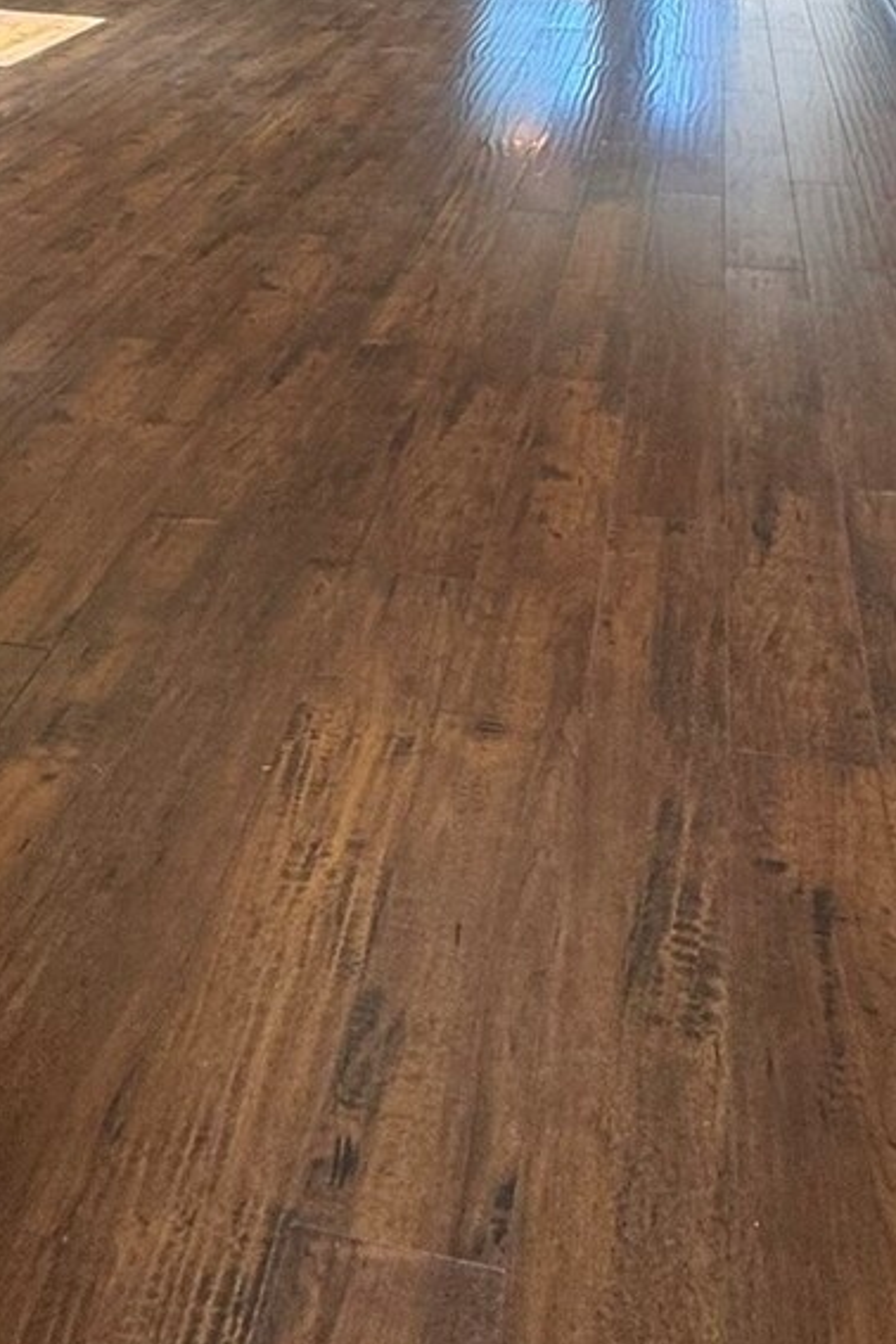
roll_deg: -0.8
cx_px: 436
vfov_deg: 43.9
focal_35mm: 37
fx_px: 1381
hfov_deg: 35.9
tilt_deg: -10.7
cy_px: -14
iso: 200
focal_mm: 2.22
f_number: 2.2
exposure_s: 1/120
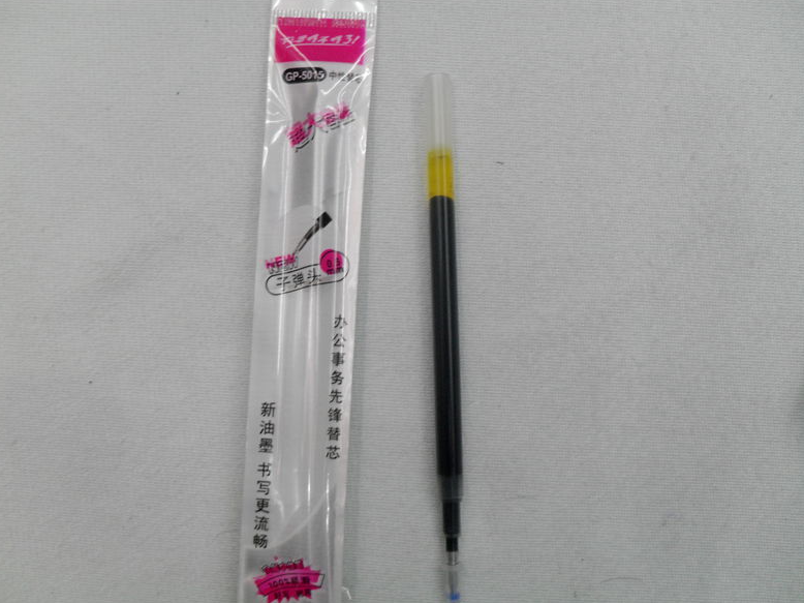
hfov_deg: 51.4
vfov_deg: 39.6
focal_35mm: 36
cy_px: 297
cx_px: 402
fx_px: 836
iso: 100
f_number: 2.8
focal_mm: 6.2
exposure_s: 1/45
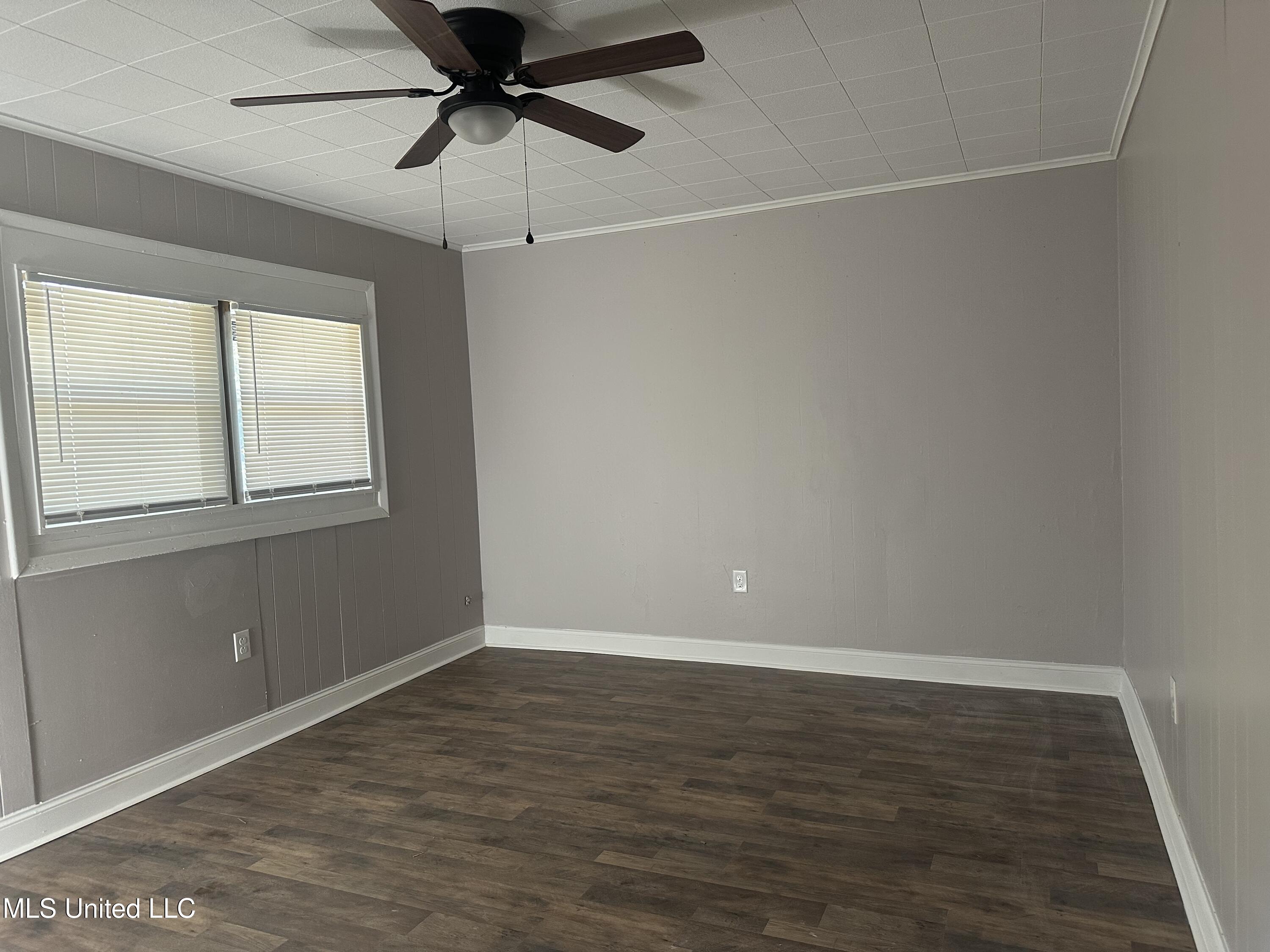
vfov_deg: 56.8
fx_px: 881
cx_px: 635
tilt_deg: -1.9
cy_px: 476
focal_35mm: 24
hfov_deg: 71.6
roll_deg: +1.6
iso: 250
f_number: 1.78
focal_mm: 6.86
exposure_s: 1/62
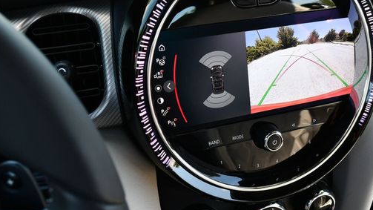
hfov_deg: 42.6
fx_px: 475
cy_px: 75
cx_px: 228
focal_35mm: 48
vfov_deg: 24.8
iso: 400
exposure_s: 1/250
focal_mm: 18
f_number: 4
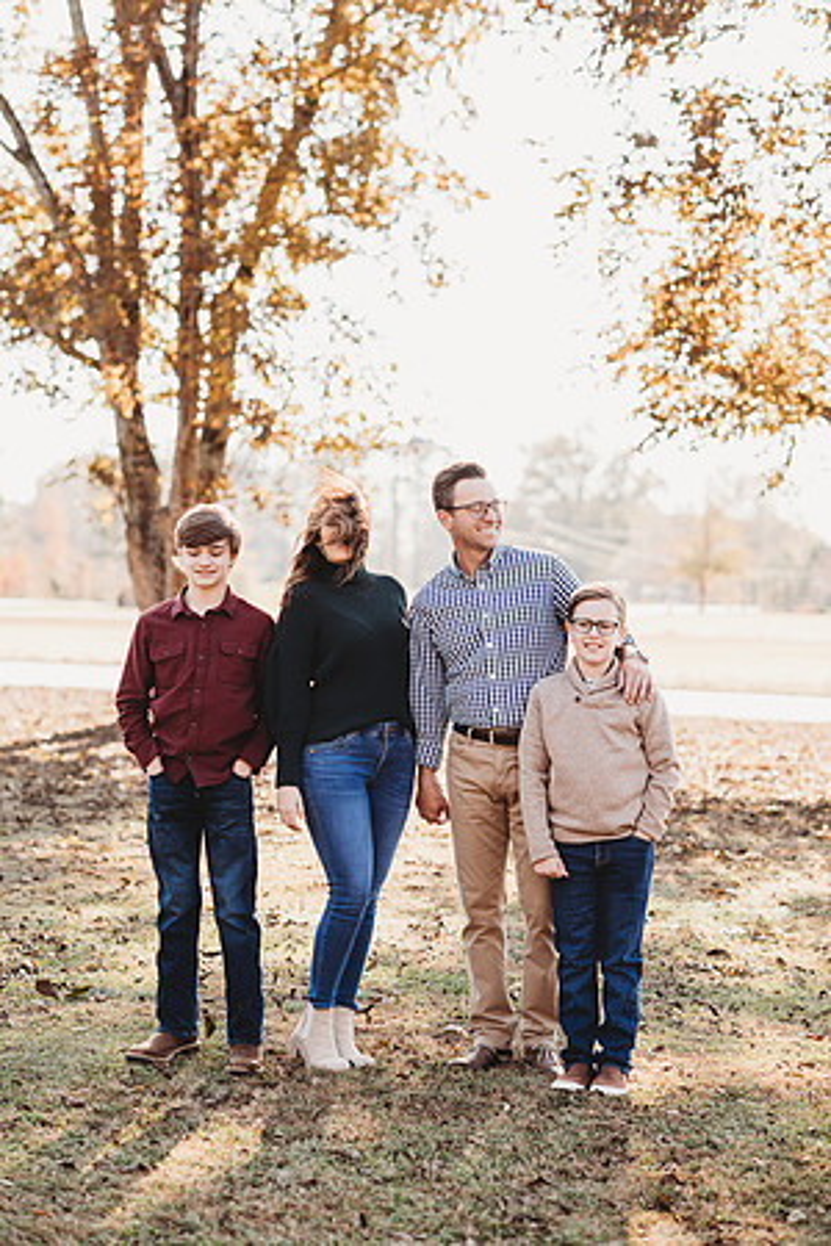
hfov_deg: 16.1
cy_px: 623
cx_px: 416
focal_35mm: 85
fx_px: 2943
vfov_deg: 23.9
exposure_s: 1/640
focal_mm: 85
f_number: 2.5
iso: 200
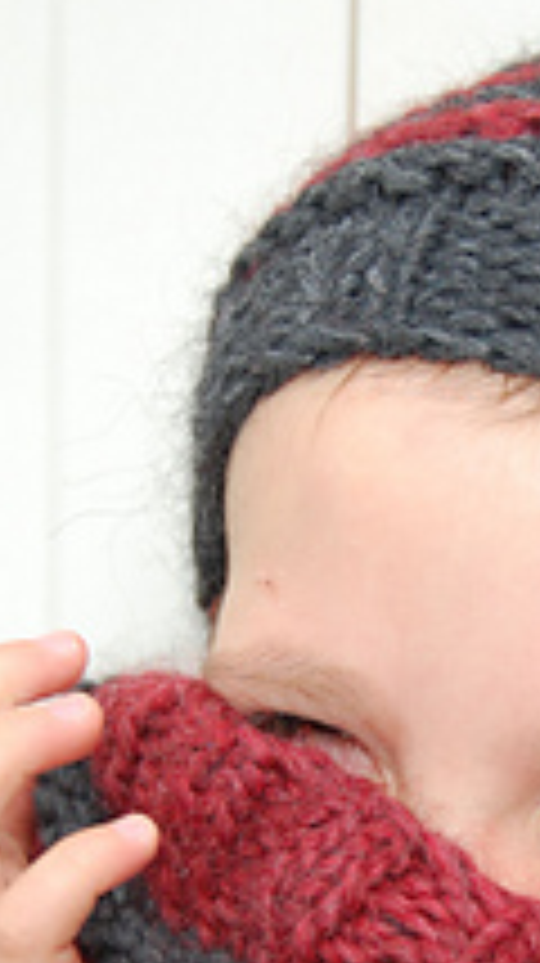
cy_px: 806
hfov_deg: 9.6
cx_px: 452
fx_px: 3189
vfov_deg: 17.0
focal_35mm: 125
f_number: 4.5
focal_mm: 34
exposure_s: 1/400
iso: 400
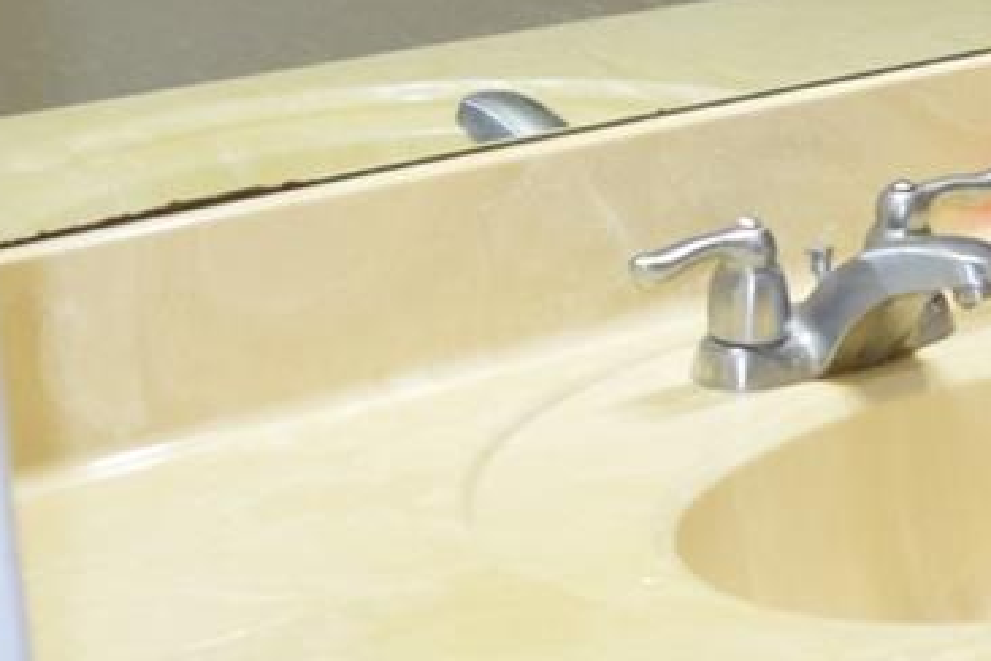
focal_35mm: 118
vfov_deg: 11.6
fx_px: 3248
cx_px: 1733
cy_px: 523
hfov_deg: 15.2
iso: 800
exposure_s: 1/100
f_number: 5
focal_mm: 18
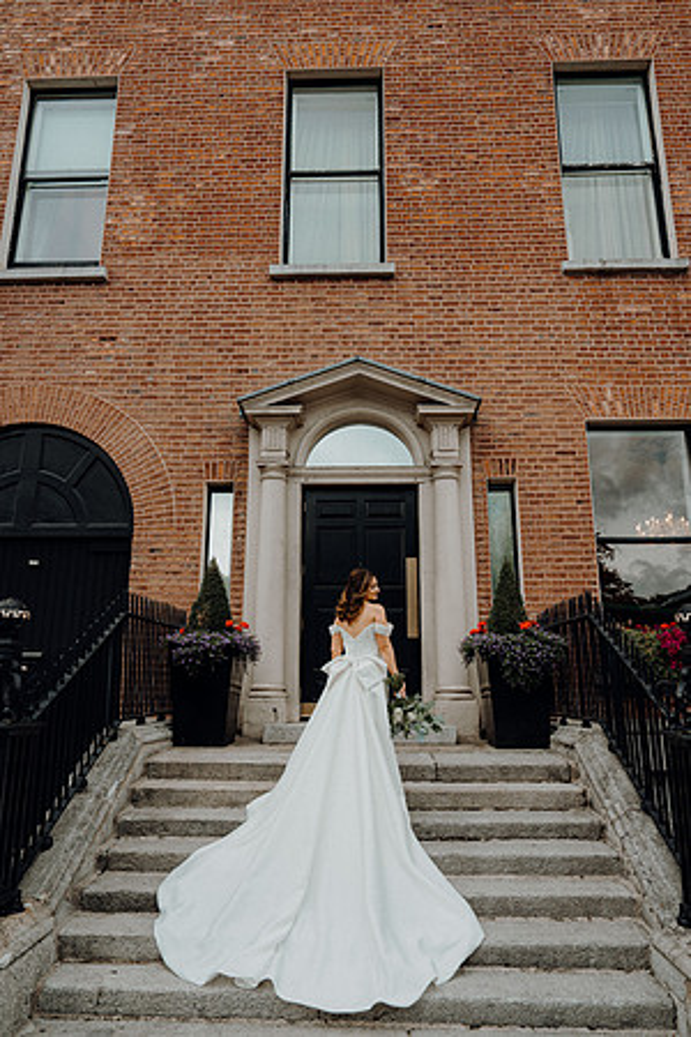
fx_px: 691
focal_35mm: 24
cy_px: 518
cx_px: 346
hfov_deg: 53.1
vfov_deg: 73.7
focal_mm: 24
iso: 125
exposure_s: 1/250
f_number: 3.5
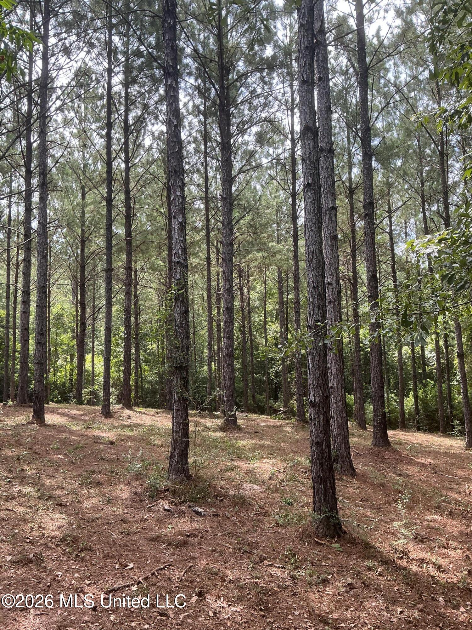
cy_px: 315
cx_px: 236
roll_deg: -0.7
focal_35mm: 29
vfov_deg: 61.7
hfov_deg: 48.2
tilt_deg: +6.1
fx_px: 527
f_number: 1.8
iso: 25
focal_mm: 3
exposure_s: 1/201
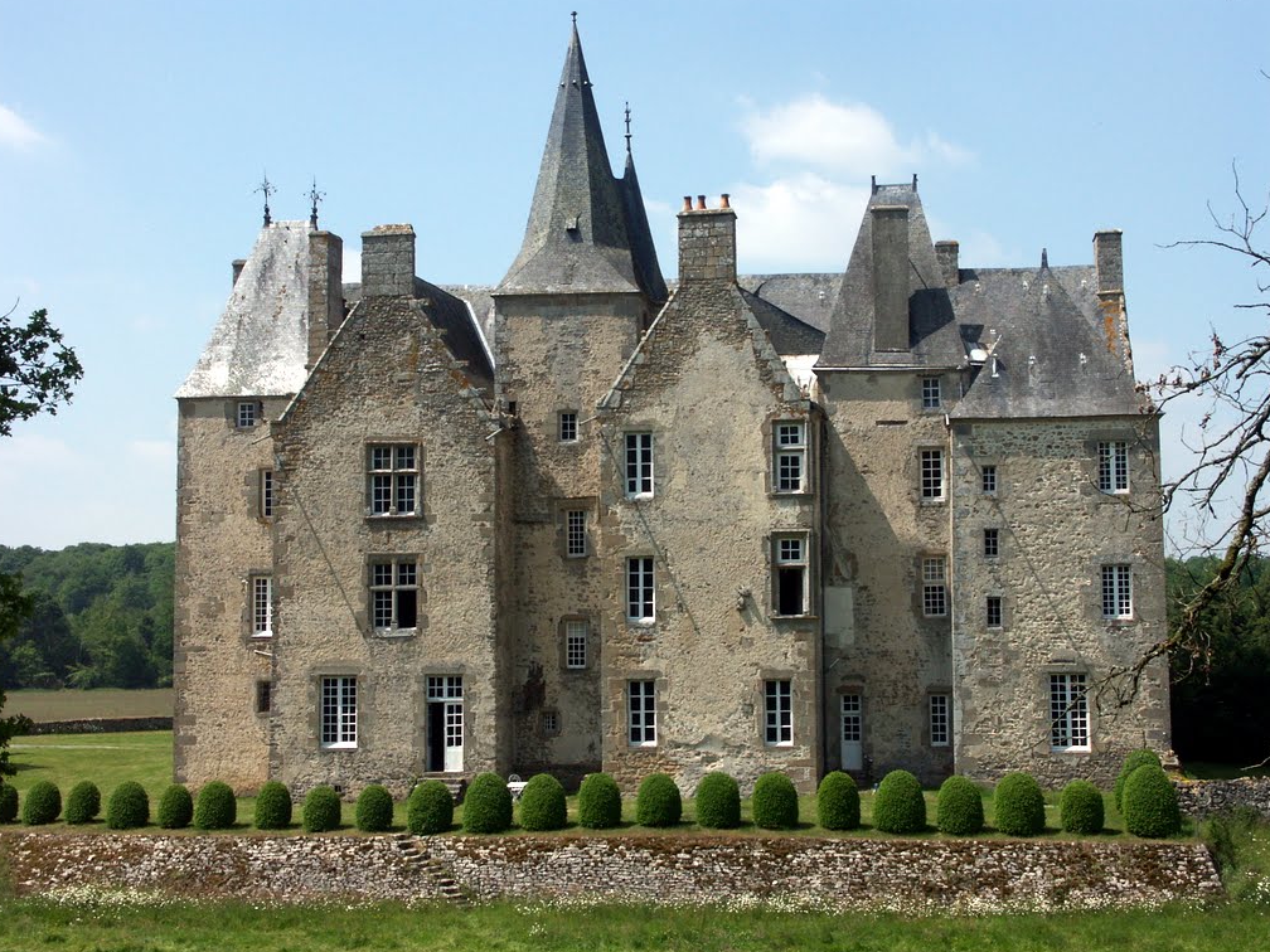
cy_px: 475
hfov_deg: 30.7
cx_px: 629
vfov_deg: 23.3
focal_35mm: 63
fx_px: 2311
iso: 100
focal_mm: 15.51
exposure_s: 1/640
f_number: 8
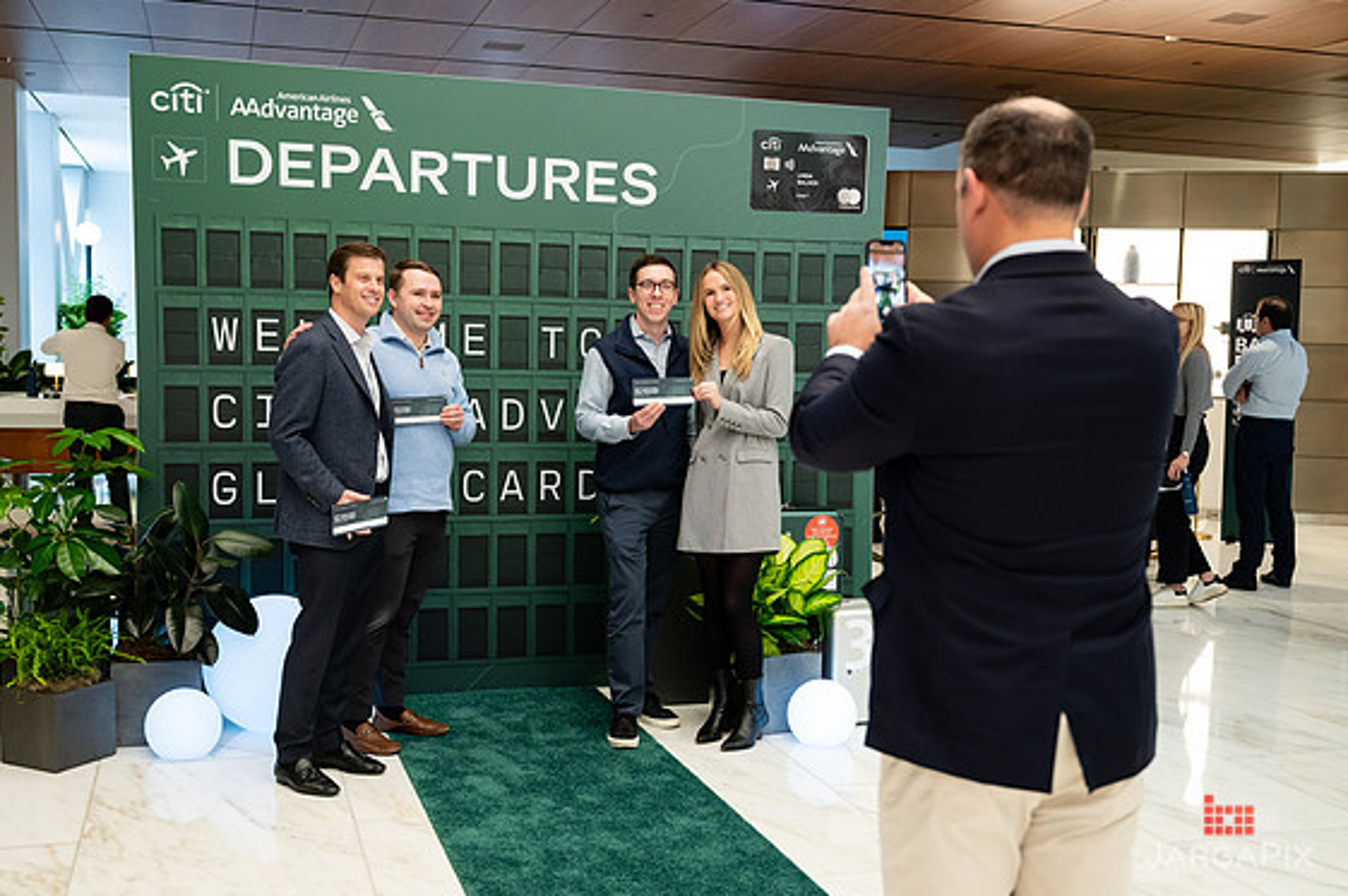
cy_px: 456
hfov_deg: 49.6
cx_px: 678
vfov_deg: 34.1
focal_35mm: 39
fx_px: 1459
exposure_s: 1/200
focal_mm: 36
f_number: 3.2
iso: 1600
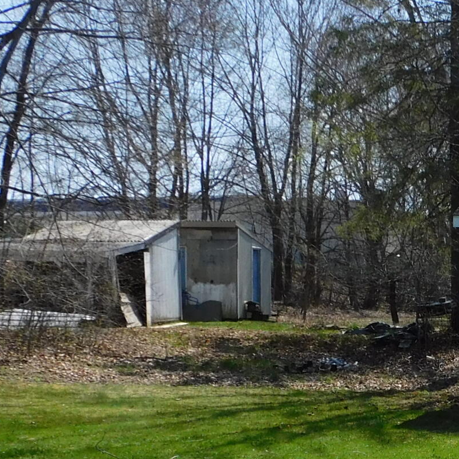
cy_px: 456
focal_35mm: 79
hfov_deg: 21.0
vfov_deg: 21.2
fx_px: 1185
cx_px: 491
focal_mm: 4.3
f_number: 3.3
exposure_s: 1/1250
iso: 125
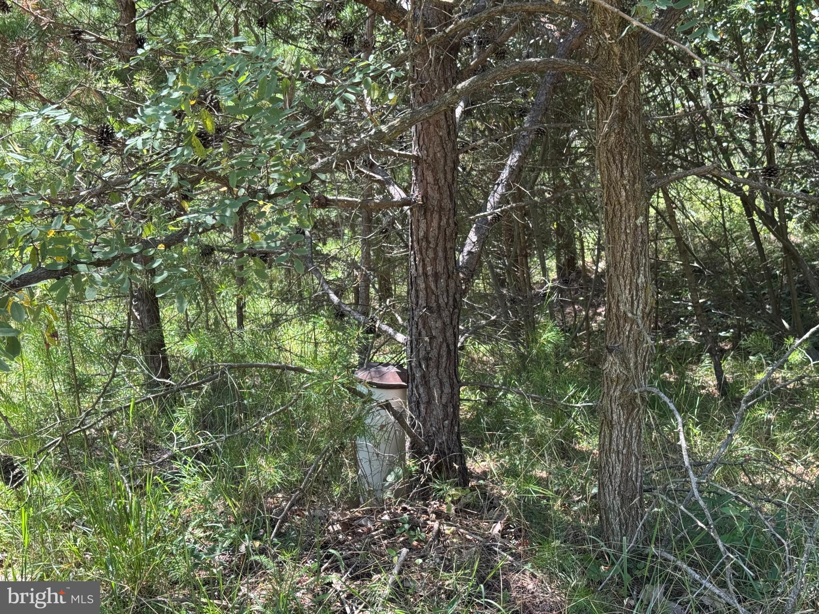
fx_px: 1136
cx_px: 410
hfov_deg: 39.7
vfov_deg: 30.3
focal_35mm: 48
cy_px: 307
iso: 64
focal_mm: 6.76
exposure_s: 1/239
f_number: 1.78
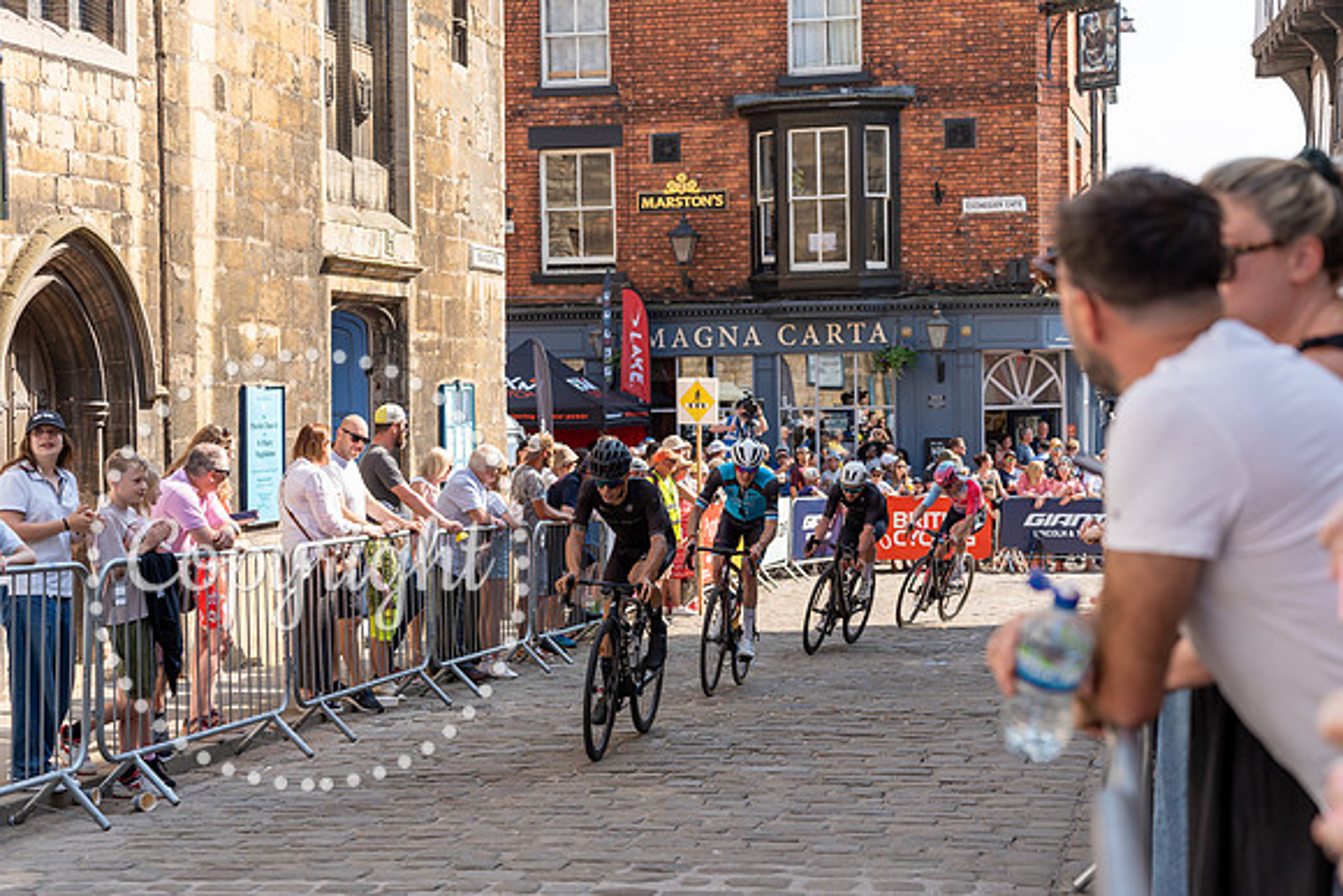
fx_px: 2052
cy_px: 448
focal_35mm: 55
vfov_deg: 24.6
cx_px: 672
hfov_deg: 36.2
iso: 100
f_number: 3.5
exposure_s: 1/500
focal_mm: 55
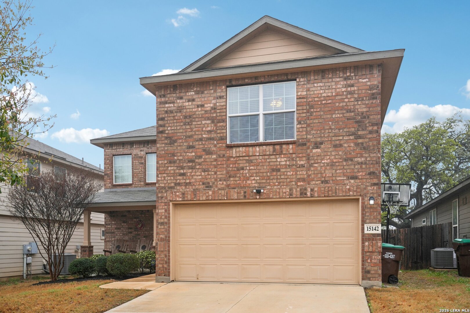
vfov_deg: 42.3
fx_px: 405
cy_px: 156
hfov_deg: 60.3
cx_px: 235
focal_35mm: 31
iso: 200
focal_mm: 31
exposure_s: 1/90
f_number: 8
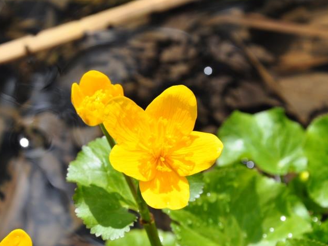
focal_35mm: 246
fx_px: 2330
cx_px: 135
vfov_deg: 6.0
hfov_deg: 8.1
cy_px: 163
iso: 200
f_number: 11
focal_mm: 105
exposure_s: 1/400
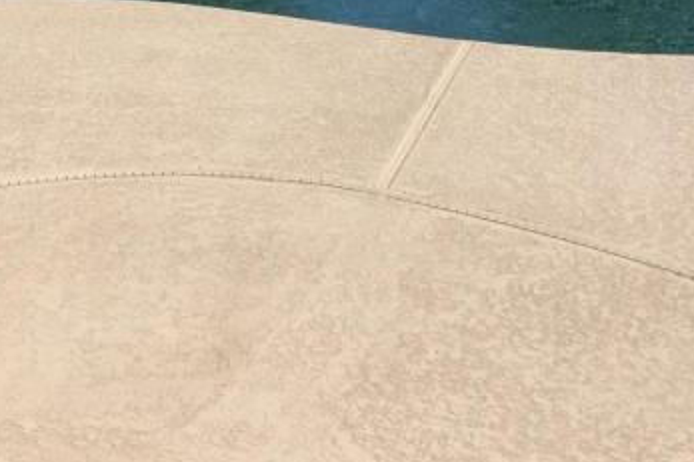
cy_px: -100
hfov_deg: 22.4
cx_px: 86
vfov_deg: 14.8
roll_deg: -1.6
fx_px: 1715
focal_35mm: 89
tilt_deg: -8.6
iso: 32
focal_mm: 4.15
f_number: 2.2
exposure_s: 1/4950
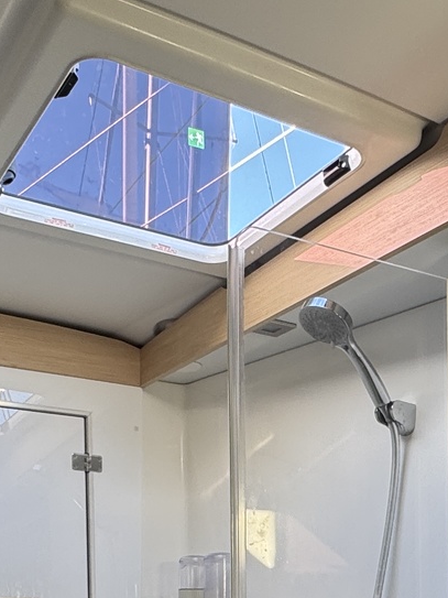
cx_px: 269
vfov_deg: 33.7
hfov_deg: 28.0
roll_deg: +0.0
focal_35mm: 52
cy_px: 595
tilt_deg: +2.5
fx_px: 898
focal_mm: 2.22
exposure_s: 1/99
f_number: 2.2
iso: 40
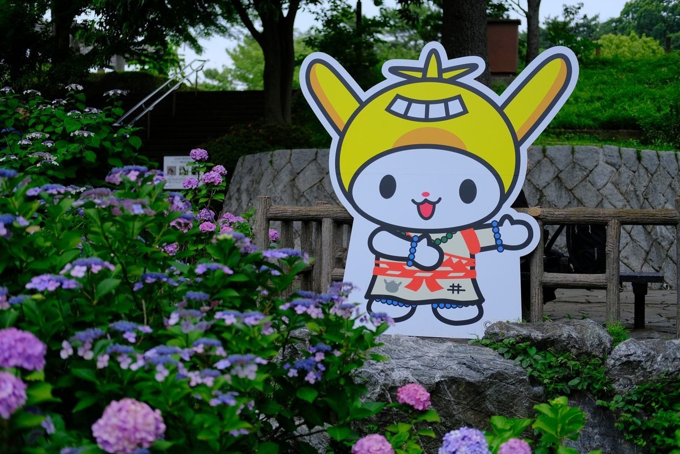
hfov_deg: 37.5
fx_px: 1001
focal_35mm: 53
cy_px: 227
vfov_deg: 25.5
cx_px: 340
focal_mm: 35
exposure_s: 1/2700
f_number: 2
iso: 640
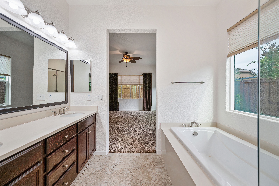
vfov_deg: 81.2
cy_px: 93
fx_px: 108
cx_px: 140
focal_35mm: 14
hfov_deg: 104.3
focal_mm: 14
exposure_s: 1/200
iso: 640
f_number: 10
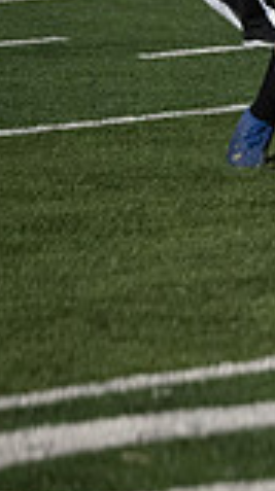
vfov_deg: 4.5
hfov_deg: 2.5
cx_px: 776
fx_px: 6220
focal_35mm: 478
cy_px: -54
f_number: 2.8
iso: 5000
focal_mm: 125
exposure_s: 1/1250
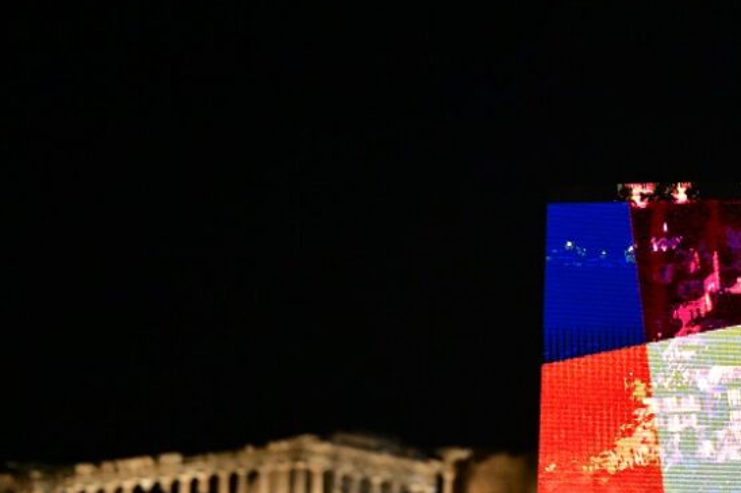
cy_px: 204
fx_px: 4012
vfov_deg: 7.0
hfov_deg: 10.5
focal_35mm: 195
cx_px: 679
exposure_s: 1/250
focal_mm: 89
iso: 6400
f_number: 2.8
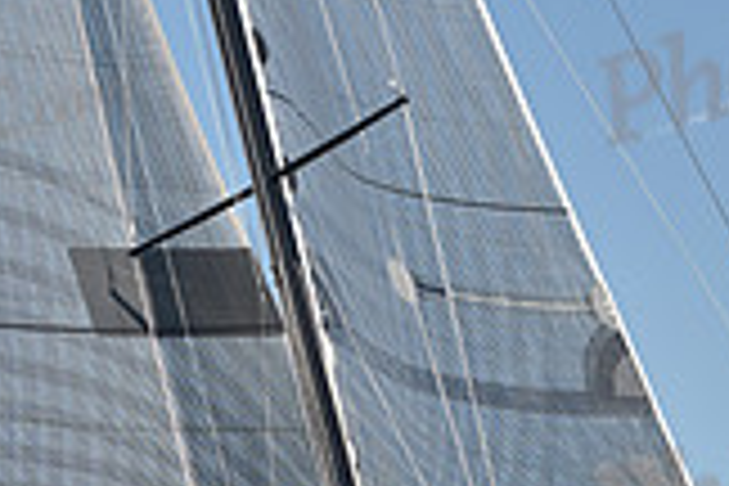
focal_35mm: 250
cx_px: 369
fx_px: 5062
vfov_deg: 5.4
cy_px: 740
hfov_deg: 8.2
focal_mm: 70
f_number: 5
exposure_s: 1/800
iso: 250
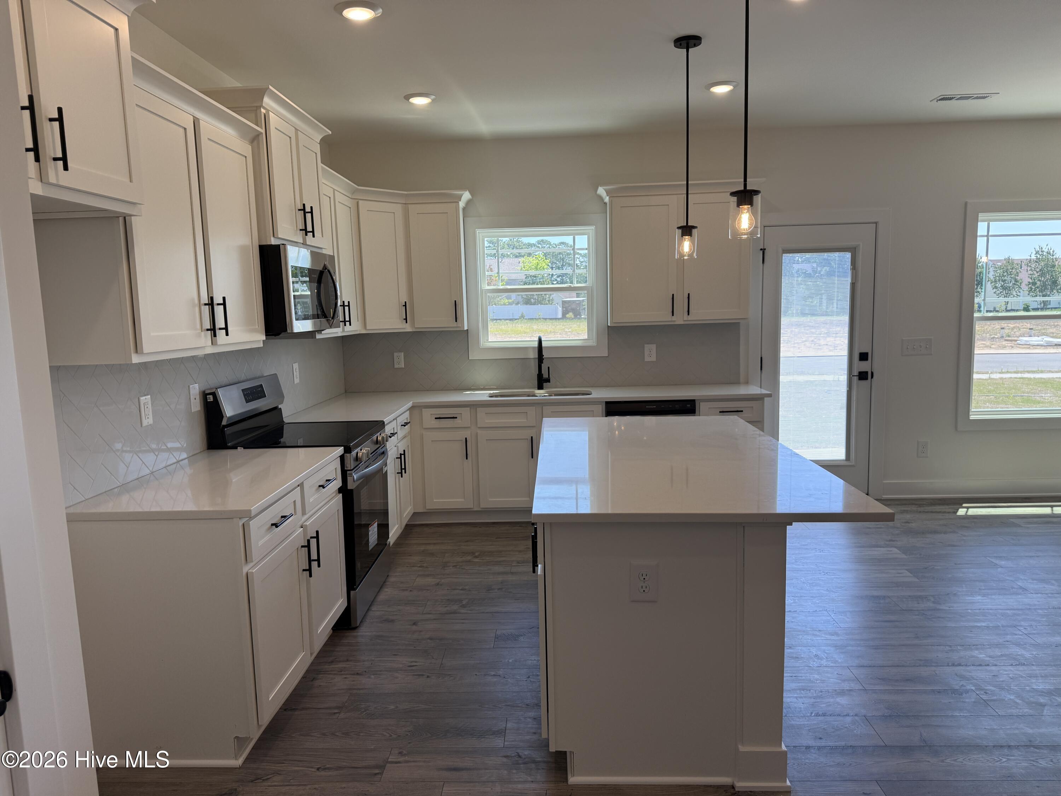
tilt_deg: -6.5
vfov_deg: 56.8
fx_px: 736
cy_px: 398
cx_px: 530
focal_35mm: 24
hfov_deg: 71.6
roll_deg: +1.5
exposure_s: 1/403
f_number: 1.78
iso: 100
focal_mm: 6.76
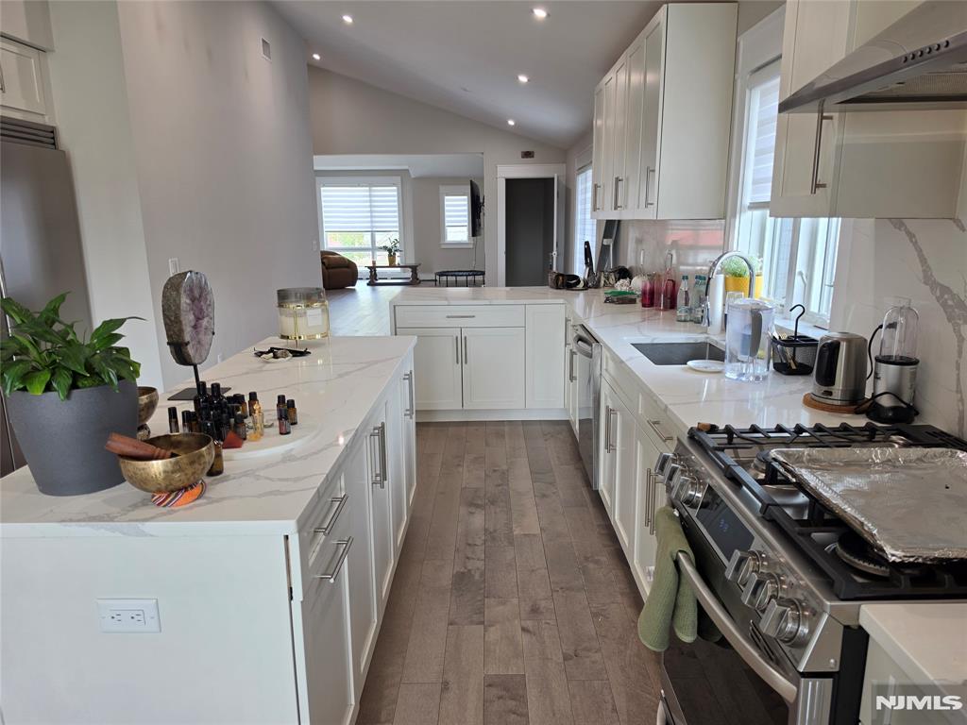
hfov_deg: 73.9
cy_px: 362
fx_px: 643
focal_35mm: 23
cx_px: 484
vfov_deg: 58.9
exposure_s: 1/120
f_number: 1.4
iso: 32
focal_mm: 6.5
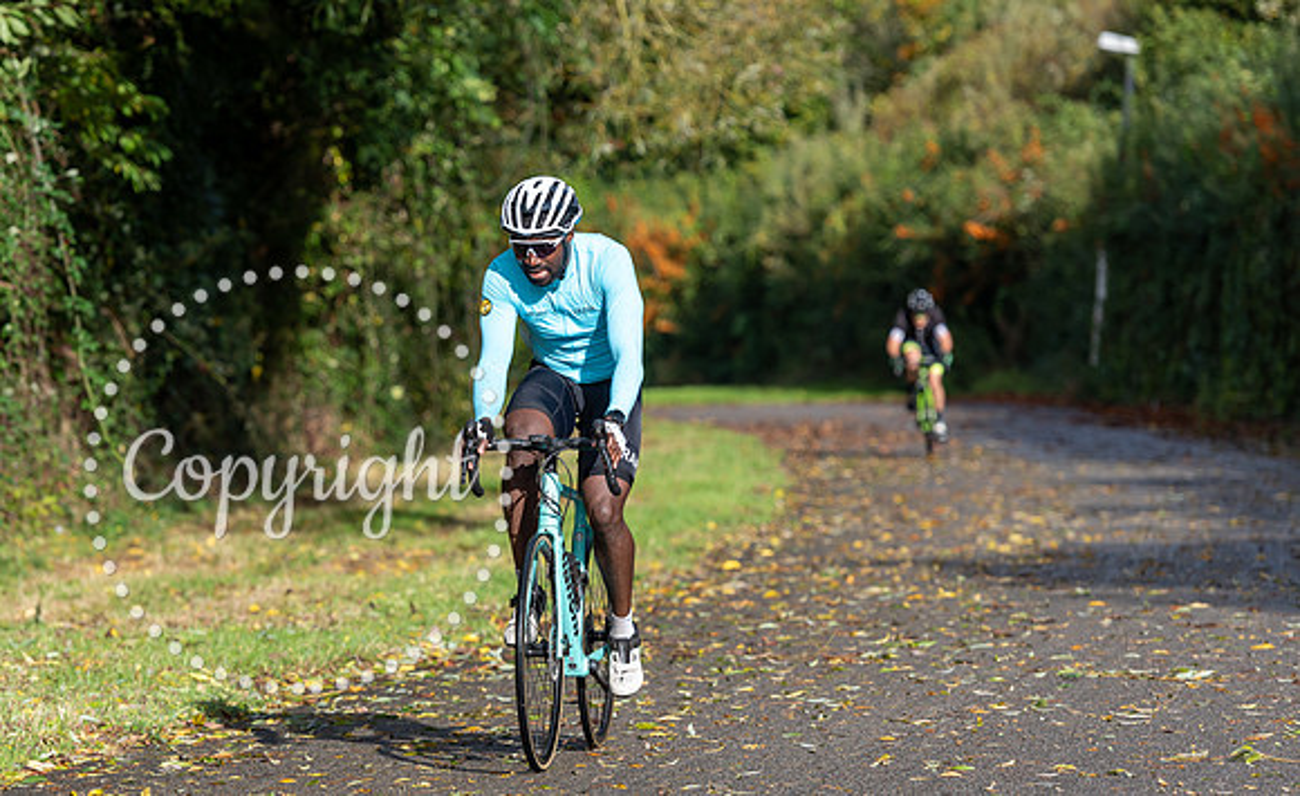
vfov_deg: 6.6
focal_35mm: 195
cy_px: 319
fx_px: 6885
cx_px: 533
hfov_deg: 10.8
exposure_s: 1/1600
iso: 200
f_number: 4
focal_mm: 160
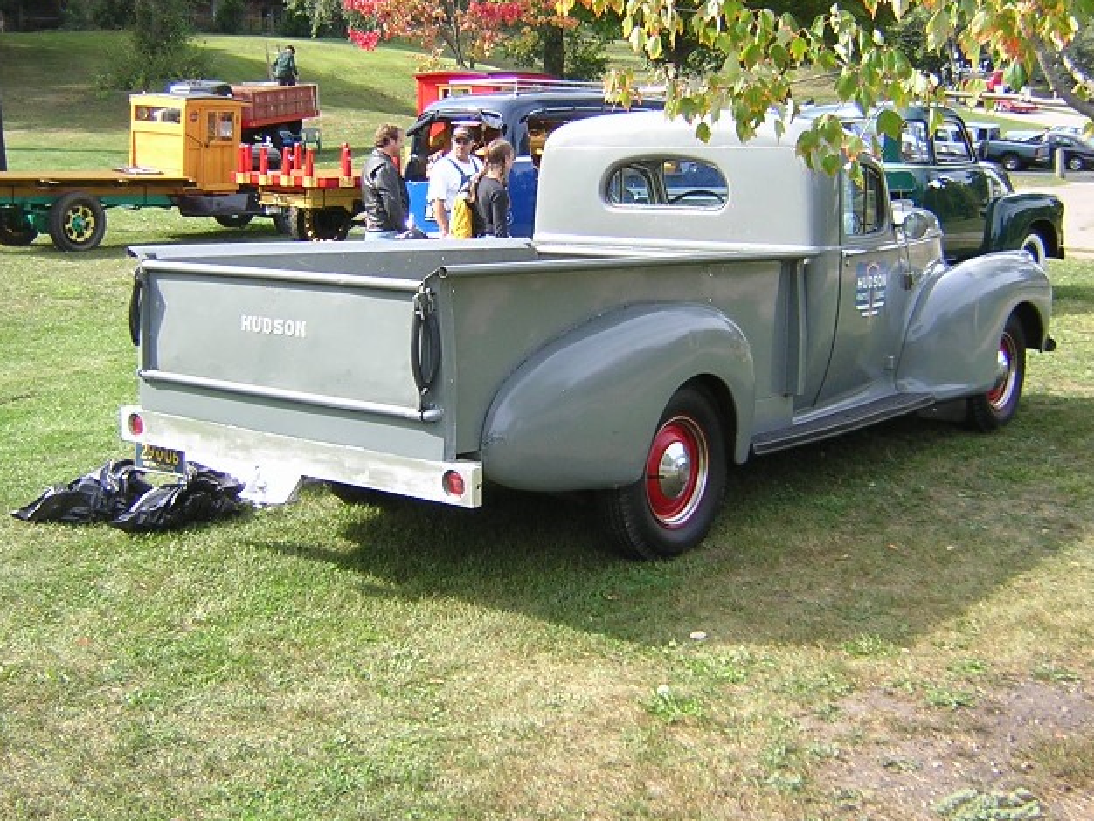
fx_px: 1454
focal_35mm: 46
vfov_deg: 31.4
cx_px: 517
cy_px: 313
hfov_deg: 41.2
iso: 100
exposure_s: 1/234
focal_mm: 4.7
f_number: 2.6
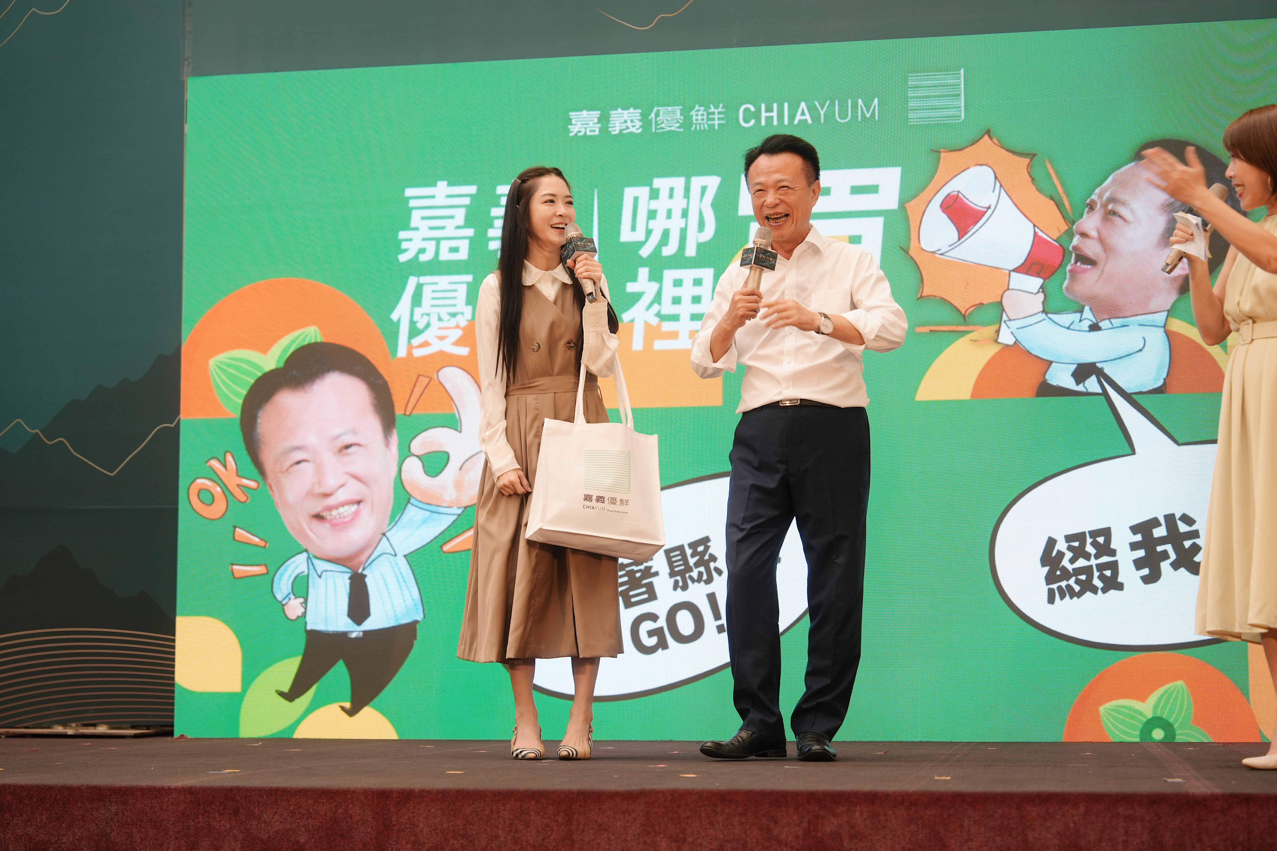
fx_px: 2270
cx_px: 638
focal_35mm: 64
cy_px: 426
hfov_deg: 31.4
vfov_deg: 21.2
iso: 250
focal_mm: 64
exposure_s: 1/160
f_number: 2.8
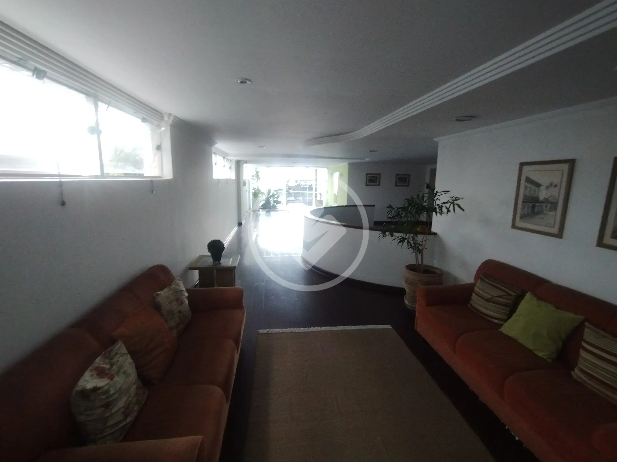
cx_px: 308
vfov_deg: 78.1
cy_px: 231
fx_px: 285
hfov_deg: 94.5
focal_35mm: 16
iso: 228
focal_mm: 1.66
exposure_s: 1/40
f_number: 2.2
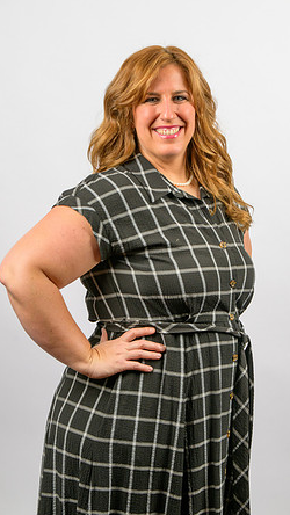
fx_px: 1161
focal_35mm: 85
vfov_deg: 25.0
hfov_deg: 14.2
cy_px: 259
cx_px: 161
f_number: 6.3
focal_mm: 80
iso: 1000
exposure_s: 1/160
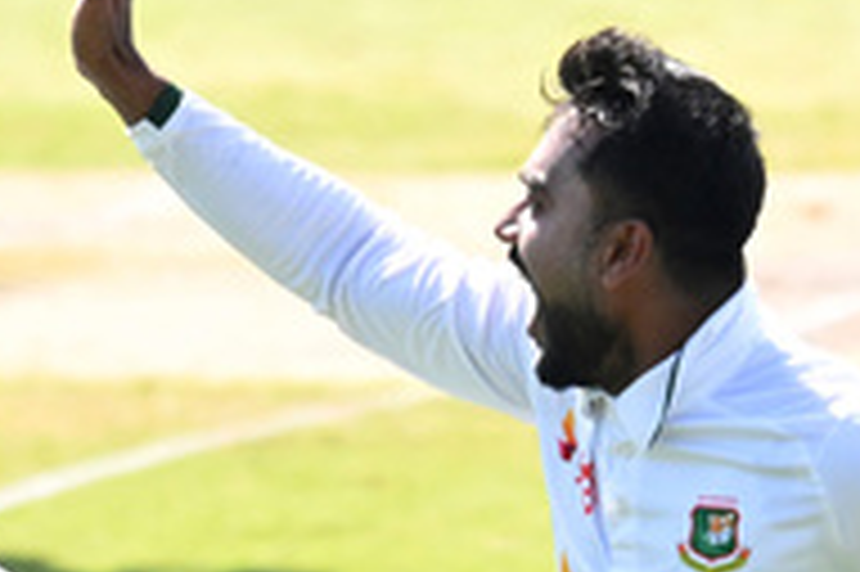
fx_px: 76783
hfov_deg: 0.6
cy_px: 712
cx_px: 437
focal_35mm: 3217
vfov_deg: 0.4
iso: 1000
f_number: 4
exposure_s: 1/3200
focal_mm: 600
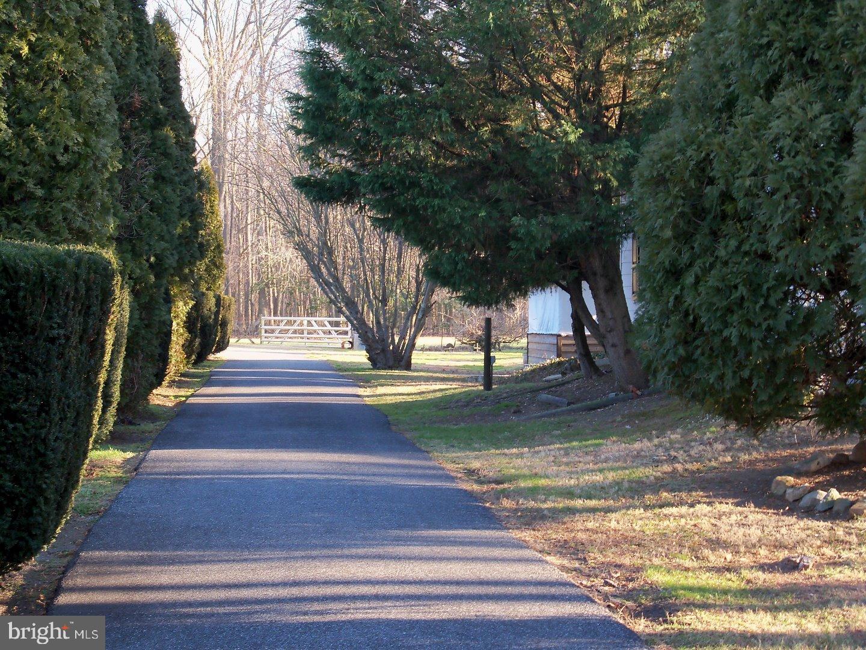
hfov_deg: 27.8
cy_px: 325
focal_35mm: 70
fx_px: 1751
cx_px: 433
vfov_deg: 21.0
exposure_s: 1/40
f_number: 4.1
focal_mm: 12.3
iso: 100
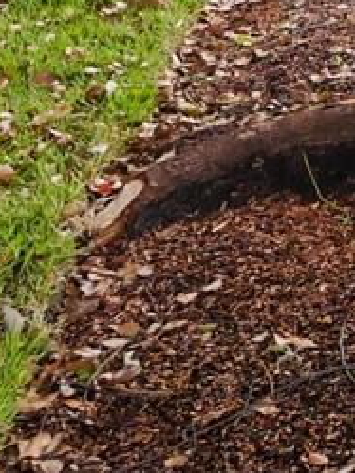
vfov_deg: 16.4
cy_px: -482
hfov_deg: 12.2
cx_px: 917
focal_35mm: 90
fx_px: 1230
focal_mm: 7
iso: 200
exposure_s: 1/160
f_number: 5
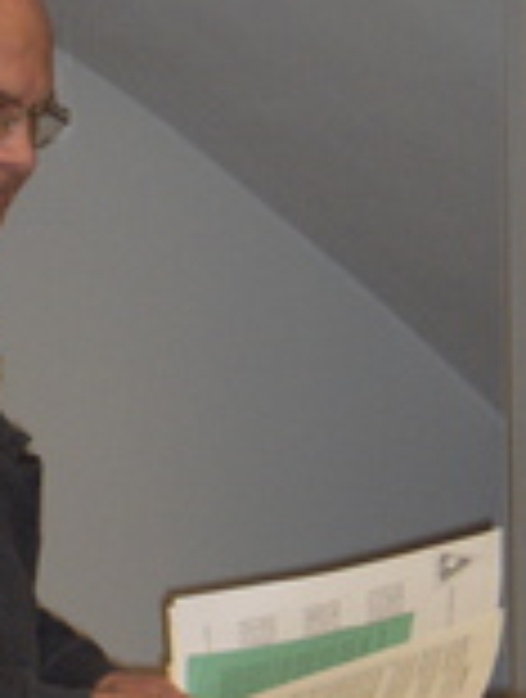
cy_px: 450
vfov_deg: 8.9
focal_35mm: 222
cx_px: -106
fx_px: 4479
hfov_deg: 6.7
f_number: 3.9
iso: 100
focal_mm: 17.5
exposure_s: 1/90
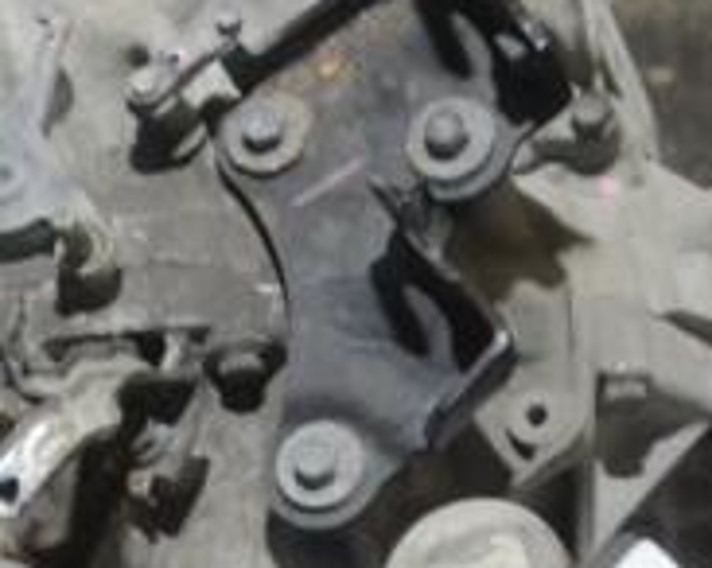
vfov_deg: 7.9
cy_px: 580
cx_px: -86
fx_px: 4084
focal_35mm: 194
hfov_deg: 9.9
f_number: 5.3
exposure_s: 1/25
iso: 3200
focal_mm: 42
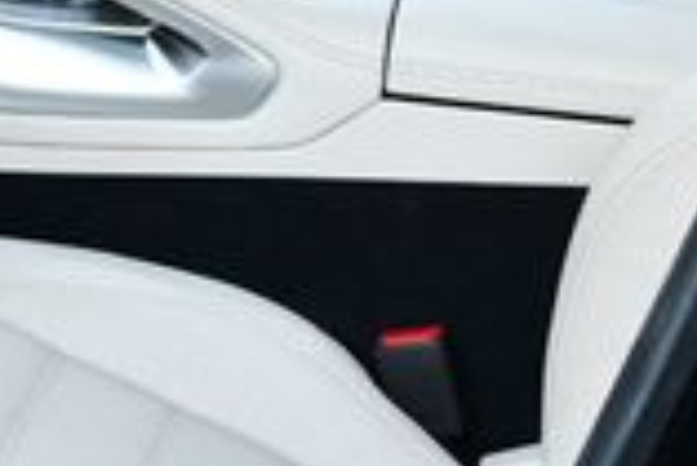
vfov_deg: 9.4
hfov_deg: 13.6
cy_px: 204
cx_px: -111
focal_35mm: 147
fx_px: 2849
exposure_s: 1/250
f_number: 3.5
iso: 560
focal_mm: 18
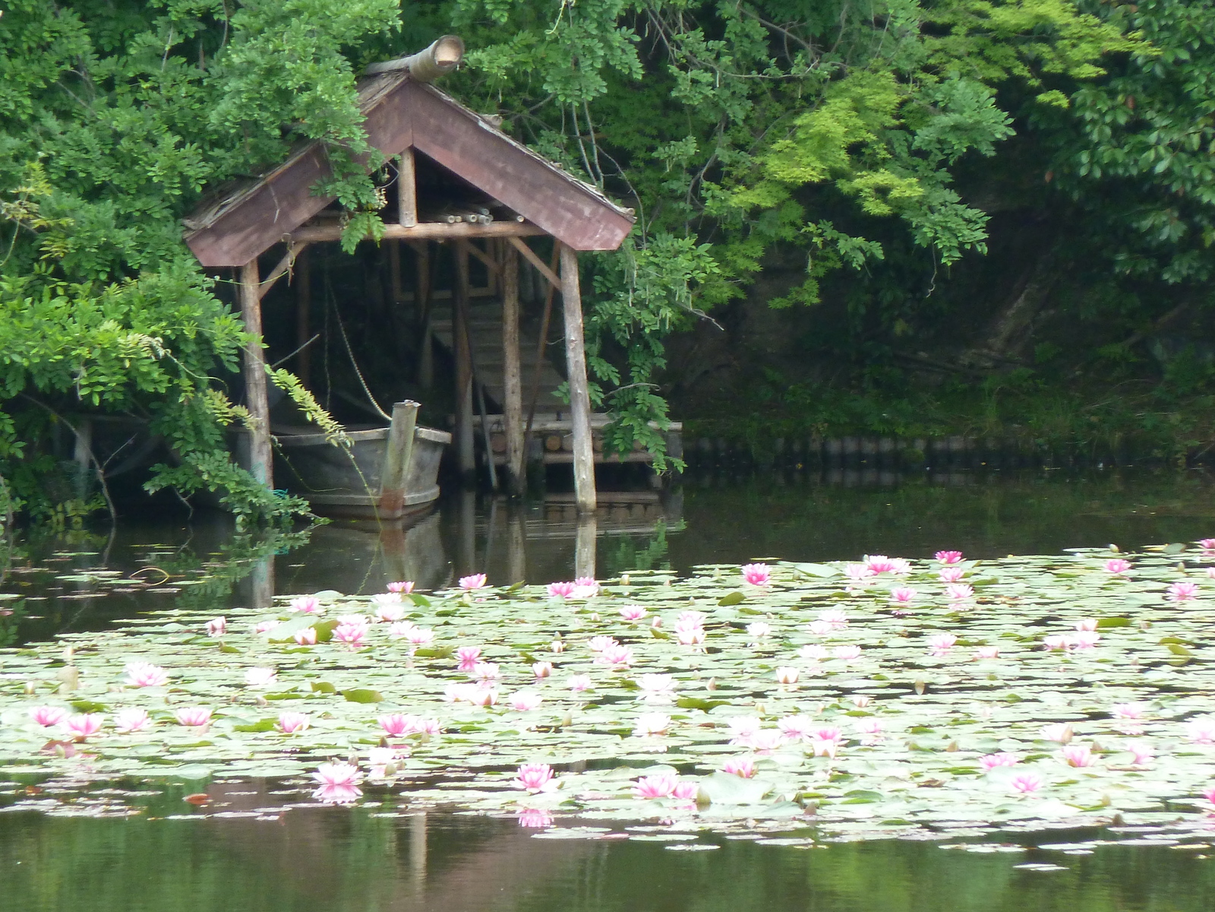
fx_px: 14005
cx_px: 608
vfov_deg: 3.7
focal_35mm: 399
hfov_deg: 5.0
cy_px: 456
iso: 200
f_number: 4.9
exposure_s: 1/60
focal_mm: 49.2
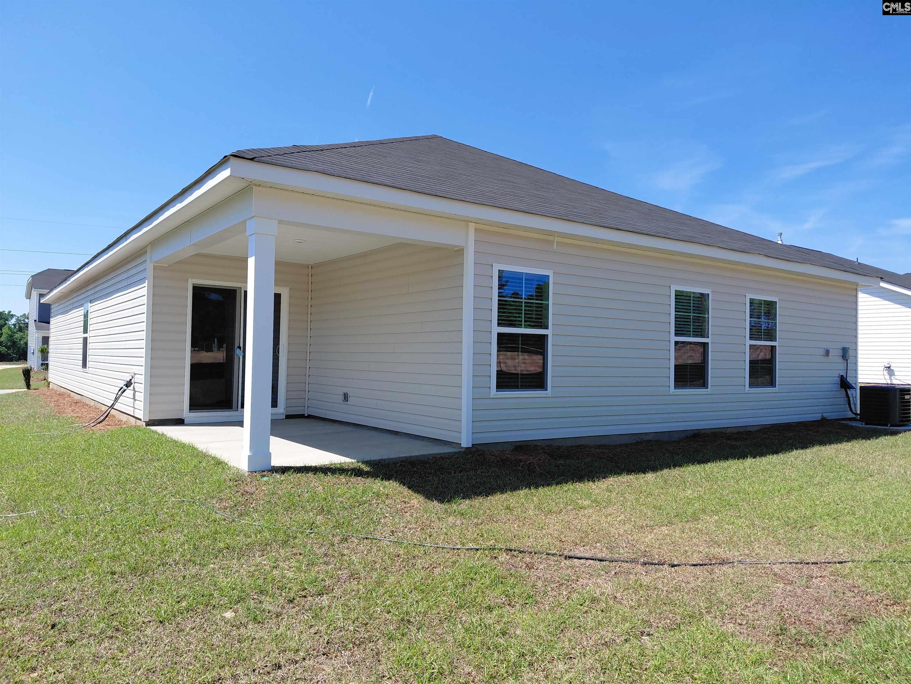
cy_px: 342
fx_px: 658
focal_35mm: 25
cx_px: 456
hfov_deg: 69.4
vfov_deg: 54.9
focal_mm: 4.69
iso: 50
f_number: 1.8
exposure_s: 1/1762
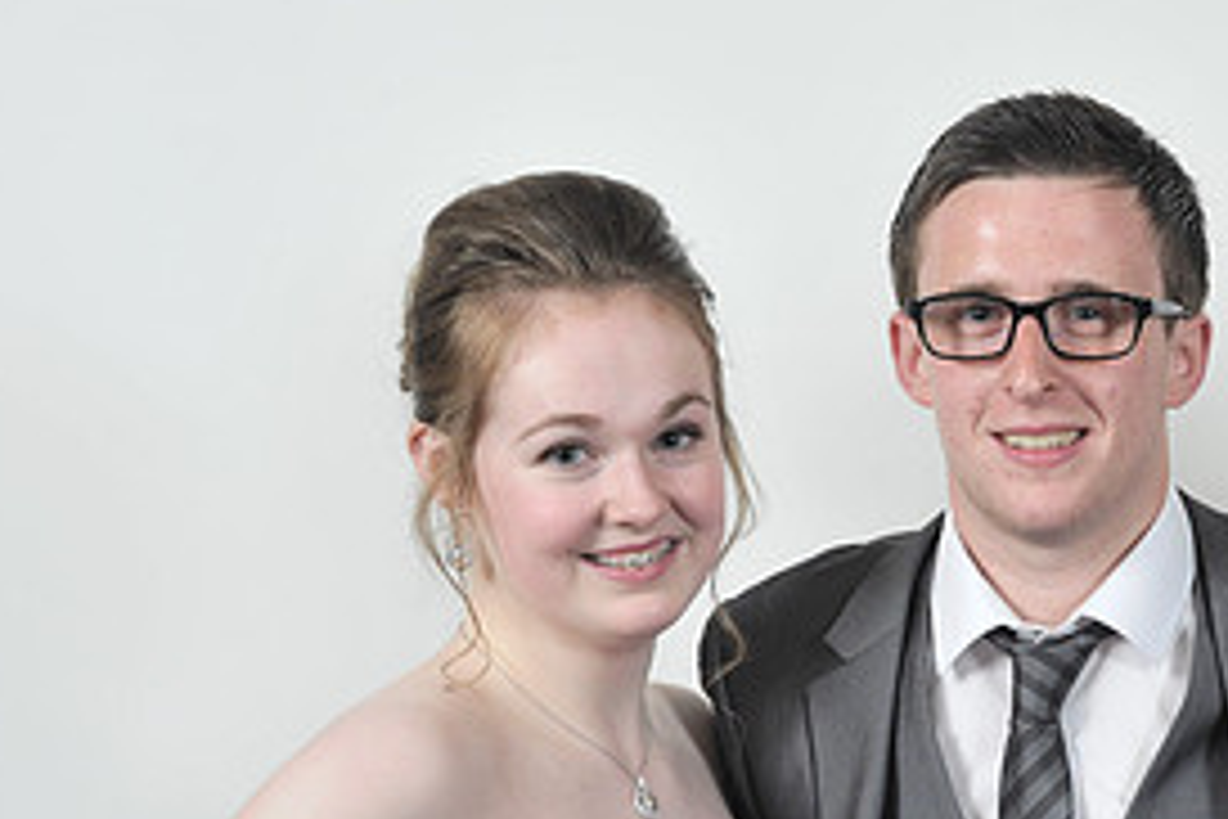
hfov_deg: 16.4
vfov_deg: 11.1
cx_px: 1093
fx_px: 4195
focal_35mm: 123
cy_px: 657
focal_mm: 58
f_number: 7.1
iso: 1000
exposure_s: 1/160
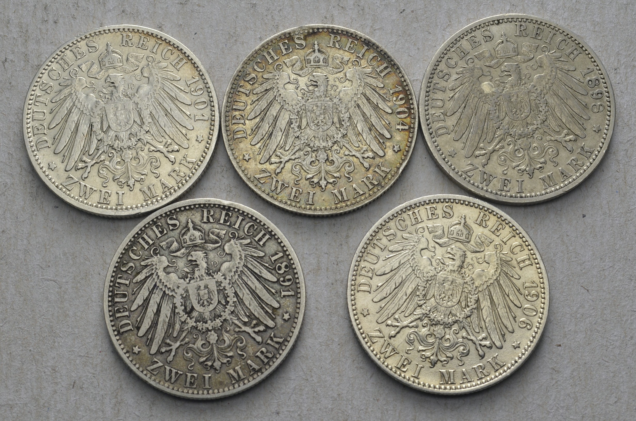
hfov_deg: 27.0
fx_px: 1322
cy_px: 210
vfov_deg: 18.1
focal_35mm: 75
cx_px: 318
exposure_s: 1/250
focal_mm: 50
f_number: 14
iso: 400
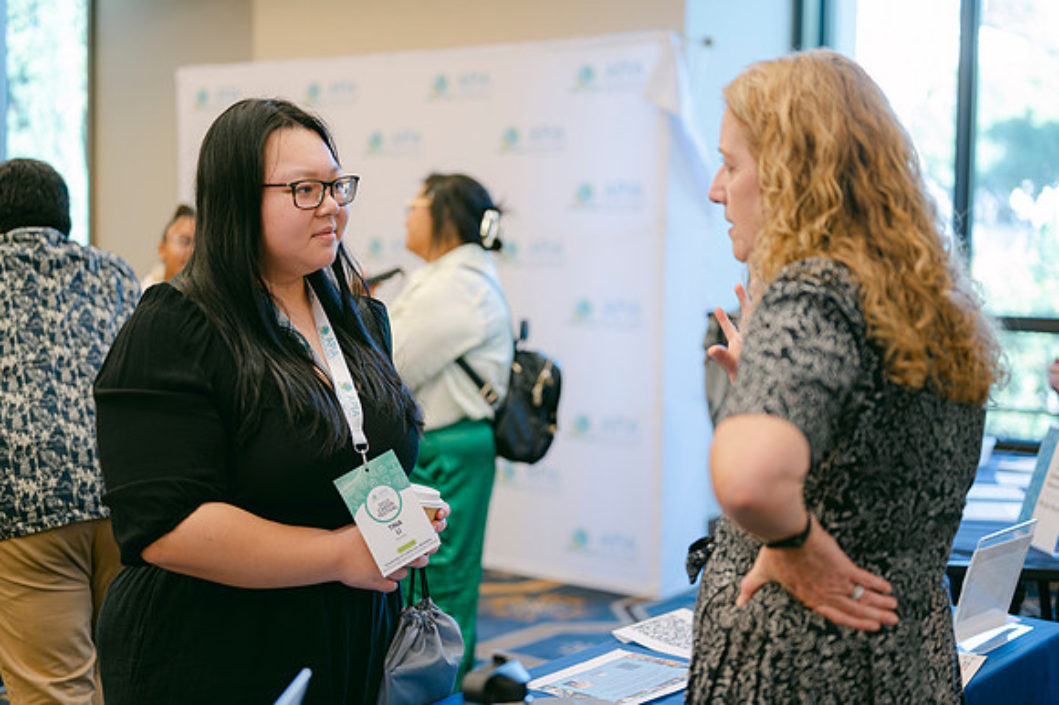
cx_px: 530
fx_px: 1498
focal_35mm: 51
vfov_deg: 26.5
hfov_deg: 38.9
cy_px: 352
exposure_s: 1/125
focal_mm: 50
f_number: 2
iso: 200
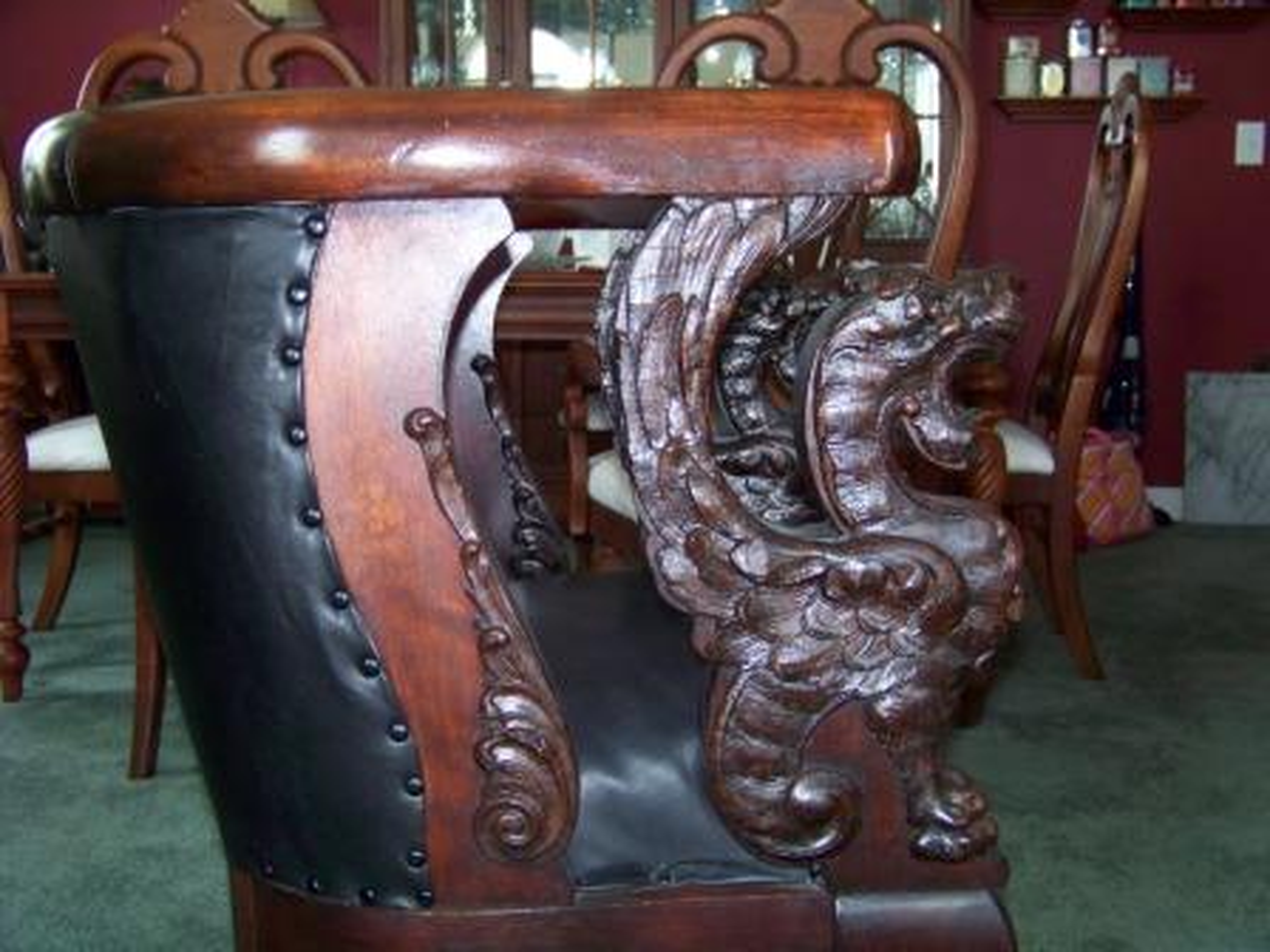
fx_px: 1578
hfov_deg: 43.9
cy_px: 476
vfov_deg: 33.6
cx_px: 635
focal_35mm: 43
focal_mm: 6.75
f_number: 2.8
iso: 200
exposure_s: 1/30
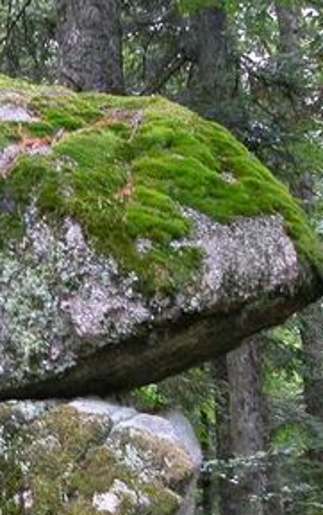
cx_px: 12
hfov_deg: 12.0
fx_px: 1519
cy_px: 396
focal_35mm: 108
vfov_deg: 19.1
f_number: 3
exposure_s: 1/28.2
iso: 100
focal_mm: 11.6
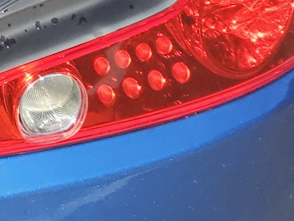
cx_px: -454
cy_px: -353
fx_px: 680
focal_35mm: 80
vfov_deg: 12.7
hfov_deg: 14.0
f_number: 2.2
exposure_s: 1/643
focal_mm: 2.2
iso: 50
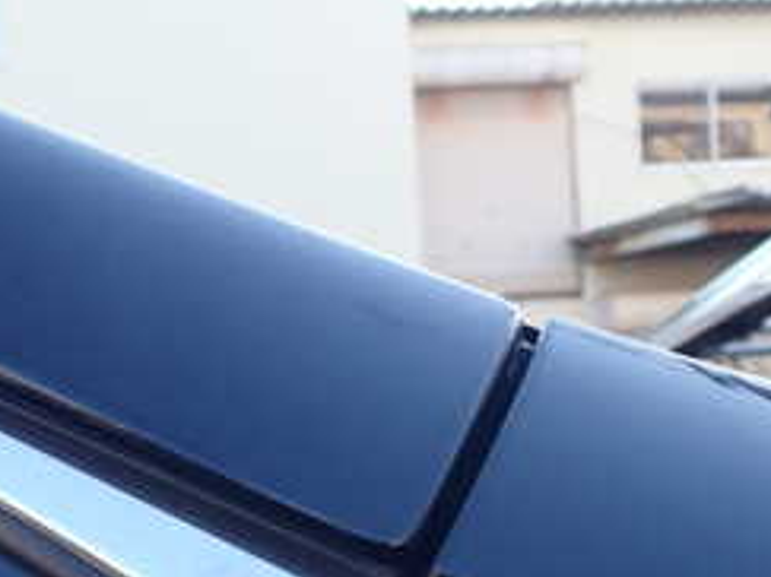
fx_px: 1647
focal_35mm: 74
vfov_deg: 19.6
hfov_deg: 24.1
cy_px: 507
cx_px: -143
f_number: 3.2
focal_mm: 5.4
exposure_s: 1/100
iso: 100
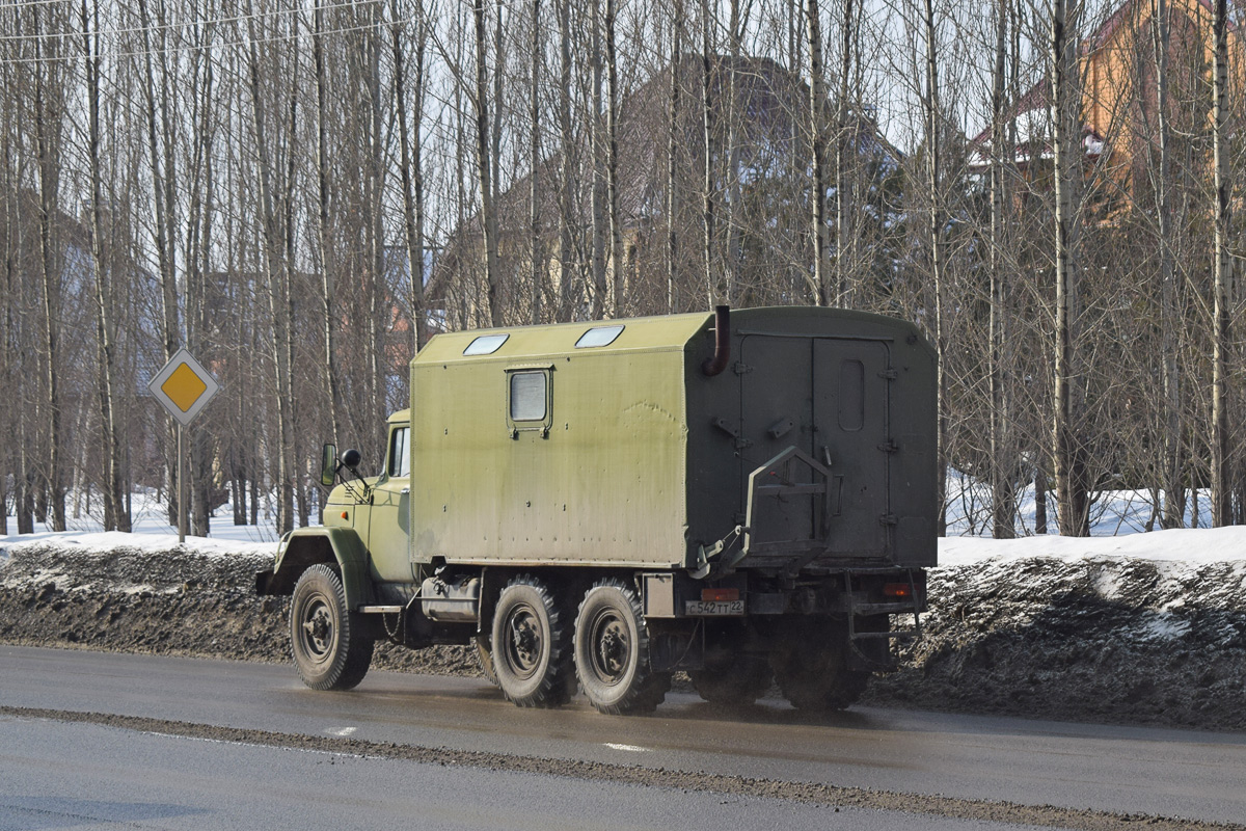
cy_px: 416
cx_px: 623
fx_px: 2855
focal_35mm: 82
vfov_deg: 16.6
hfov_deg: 24.6
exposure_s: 1/1000
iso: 200
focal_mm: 55
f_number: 7.1
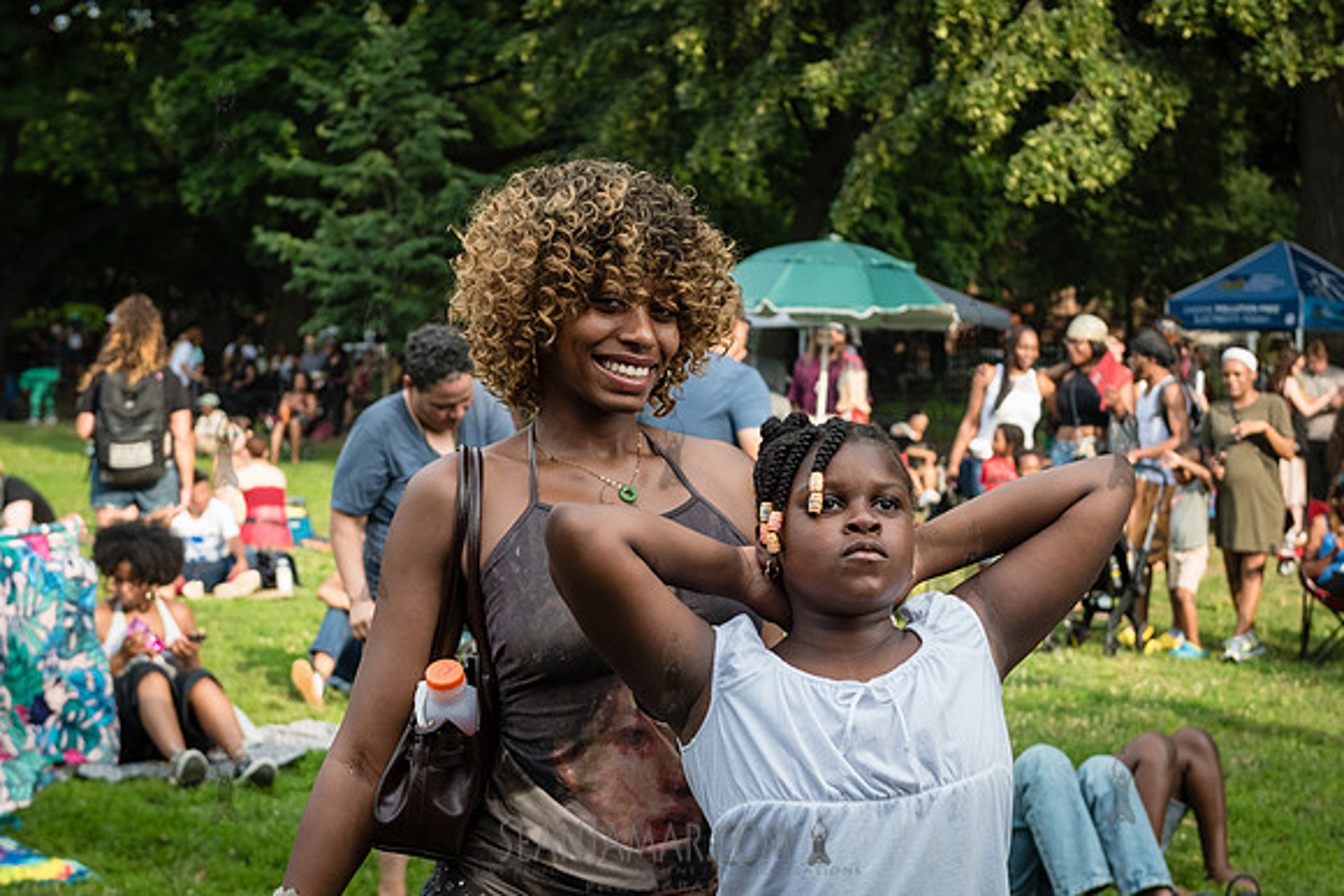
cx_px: 672
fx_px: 2984
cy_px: 448
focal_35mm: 80
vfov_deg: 17.1
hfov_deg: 25.4
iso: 1000
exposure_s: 1/1250
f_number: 5
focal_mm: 60
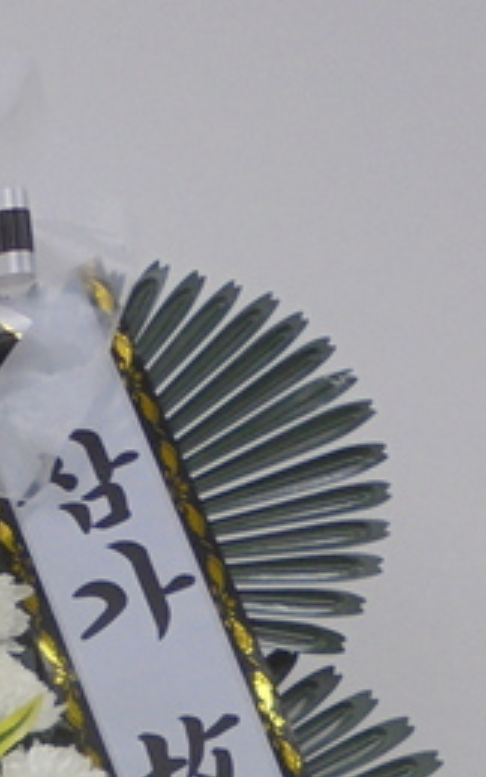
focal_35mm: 85
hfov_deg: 14.8
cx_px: -108
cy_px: 1155
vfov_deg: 20.8
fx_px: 1800
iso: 100
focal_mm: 4.6
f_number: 3.5
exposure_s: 1/30
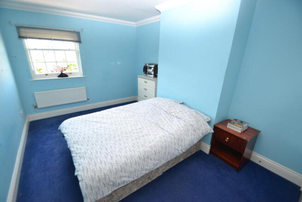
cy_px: 101
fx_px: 126
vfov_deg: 77.4
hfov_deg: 100.4
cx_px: 151
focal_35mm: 15
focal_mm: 10
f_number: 3.5
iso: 400
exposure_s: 1/60
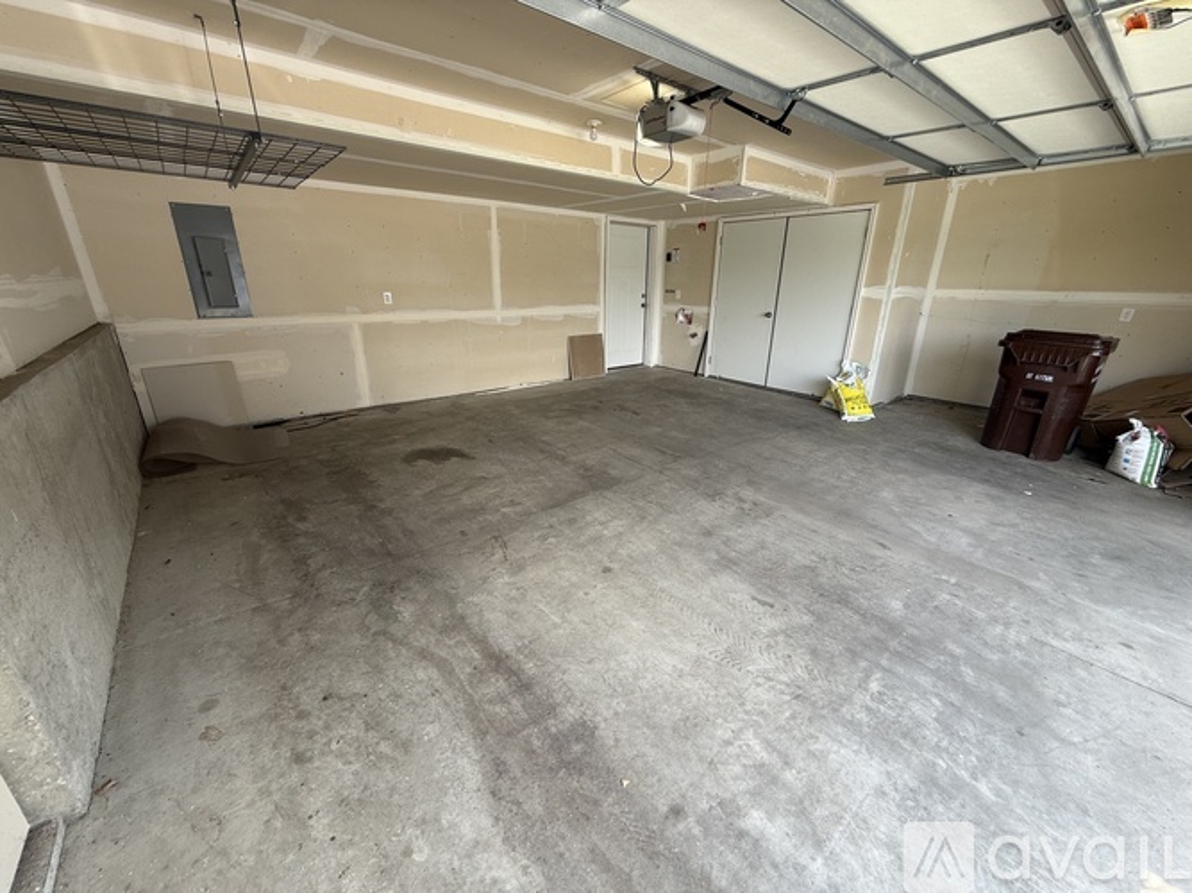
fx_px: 482
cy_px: 446
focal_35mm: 14
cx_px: 596
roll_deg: -0.5
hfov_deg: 102.1
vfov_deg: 85.7
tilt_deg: -18.5
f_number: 2.2
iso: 40
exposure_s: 1/109
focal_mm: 2.22
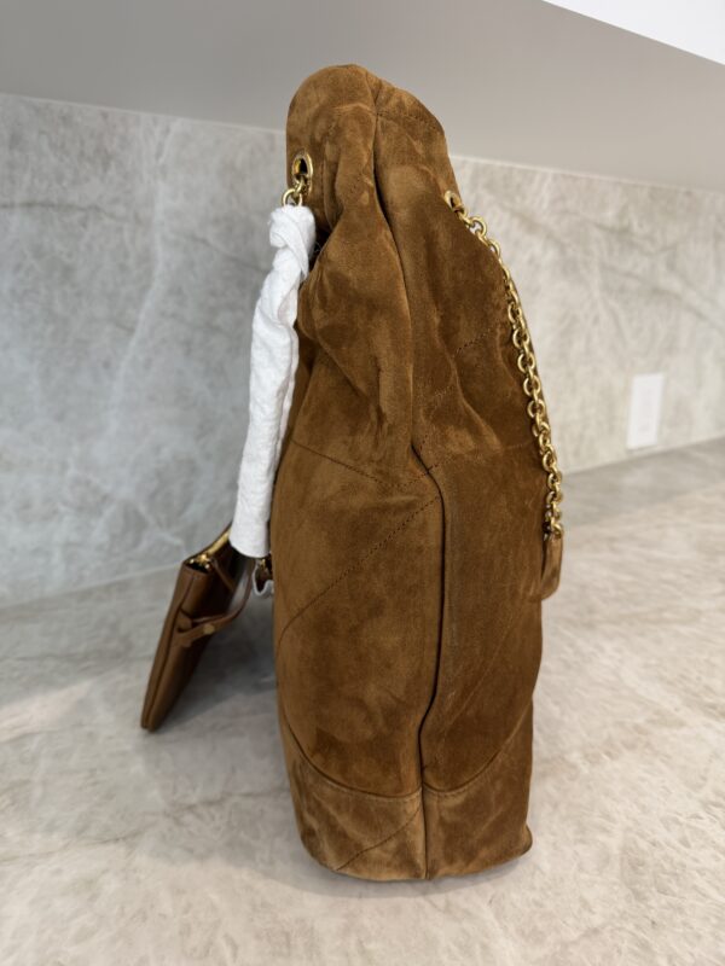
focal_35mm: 24
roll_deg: -0.4
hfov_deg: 56.8
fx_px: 670
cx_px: 362
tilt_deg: -16.3
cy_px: 483
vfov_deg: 71.6
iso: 100
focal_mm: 6.76
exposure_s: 1/60
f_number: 1.78
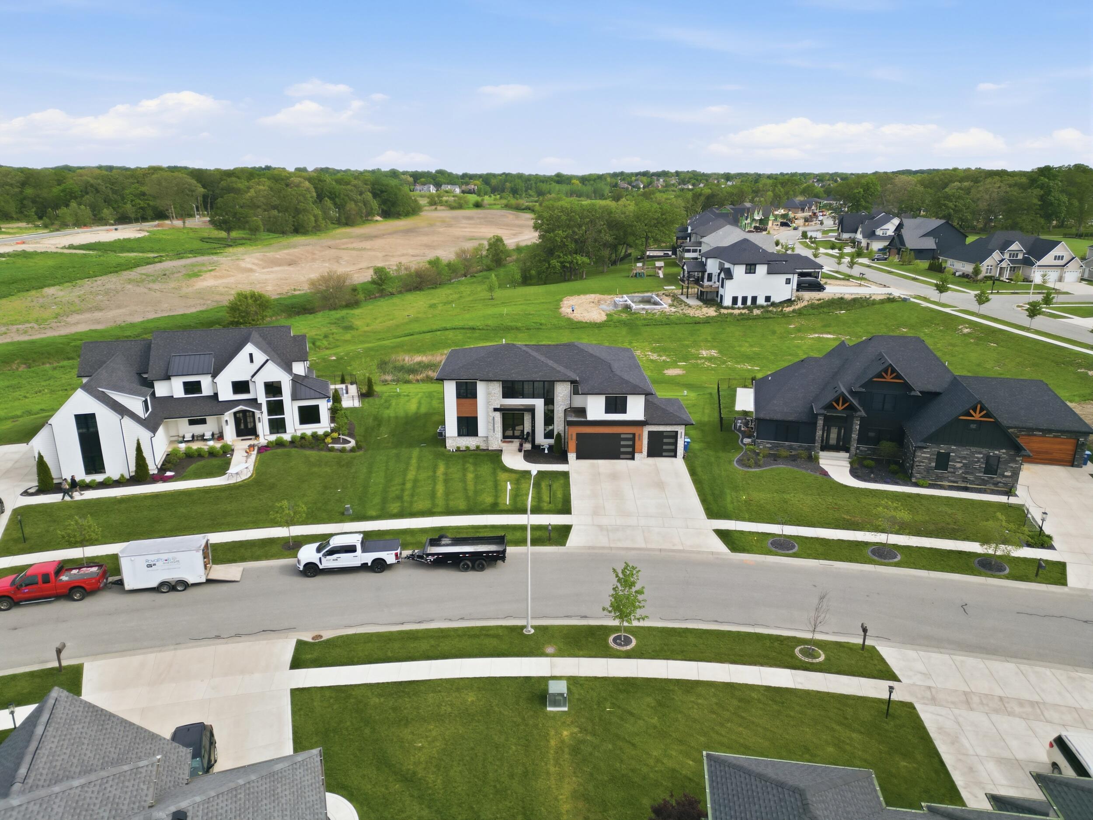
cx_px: 546
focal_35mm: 24
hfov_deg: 71.6
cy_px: 410
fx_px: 758
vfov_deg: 56.8
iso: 130
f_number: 1.7
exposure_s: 1/3000
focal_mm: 6.7
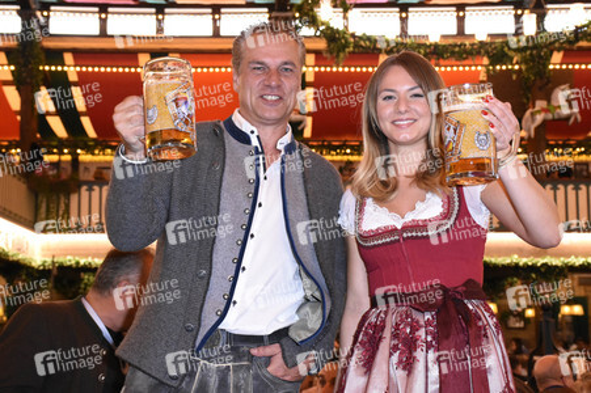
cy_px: 196
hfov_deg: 33.4
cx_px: 296
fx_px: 984
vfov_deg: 22.6
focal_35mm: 60
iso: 5000
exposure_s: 1/60
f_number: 6.3
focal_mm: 40
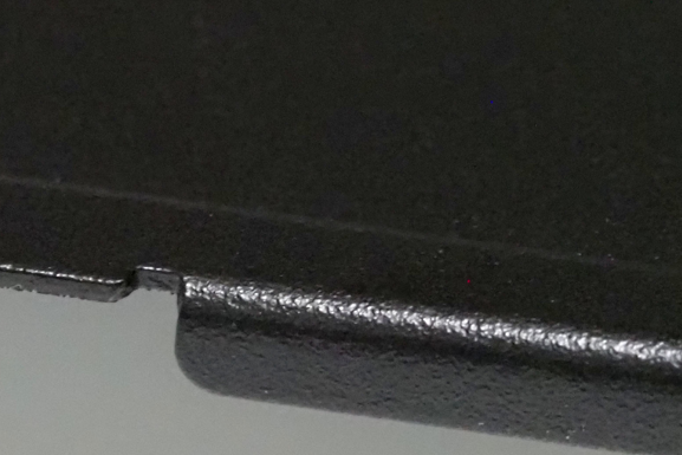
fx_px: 7863
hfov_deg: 4.9
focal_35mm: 415
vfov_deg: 3.3
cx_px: -311
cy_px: 200
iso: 6400
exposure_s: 1/60
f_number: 5.6
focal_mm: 60
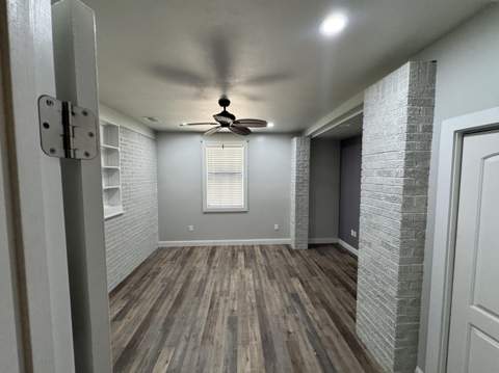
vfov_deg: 85.6
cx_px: 250
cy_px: 186
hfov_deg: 102.1
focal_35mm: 14
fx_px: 202
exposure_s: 1/120
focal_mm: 2.22
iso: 250
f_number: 2.2
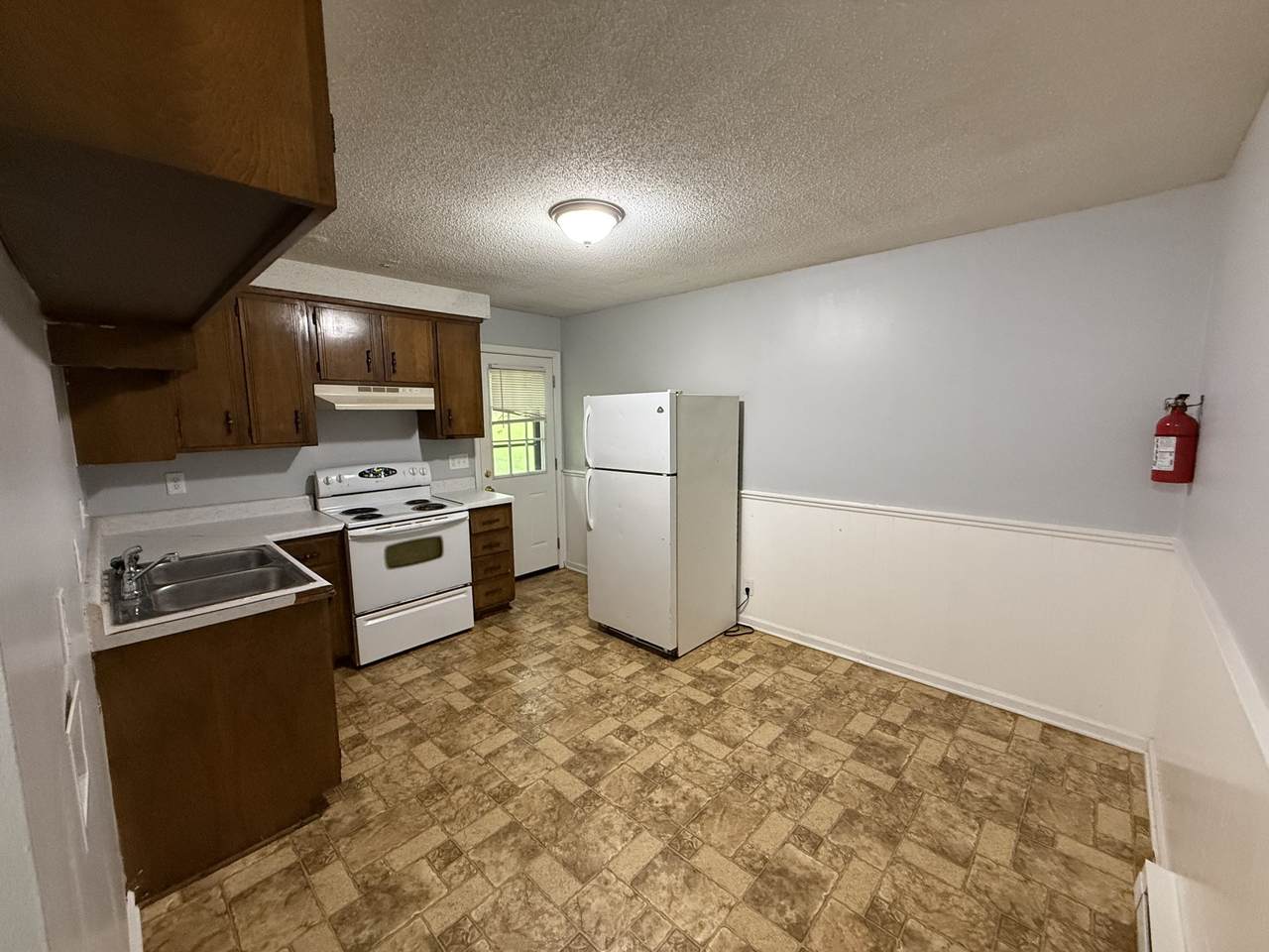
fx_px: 513
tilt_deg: -5.7
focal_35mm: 14
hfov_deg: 102.1
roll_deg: +1.1
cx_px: 634
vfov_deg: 85.7
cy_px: 476
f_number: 2.2
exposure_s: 1/60
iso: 500
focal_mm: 2.22
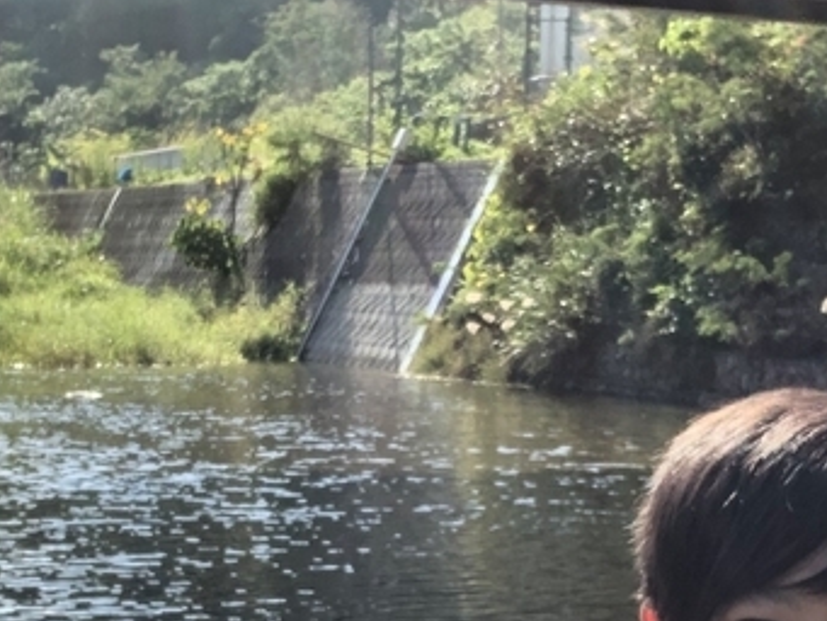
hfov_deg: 20.4
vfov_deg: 15.3
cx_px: 415
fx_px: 2294
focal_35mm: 96
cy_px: 477
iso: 20
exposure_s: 1/255
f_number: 2.2
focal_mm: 2.87
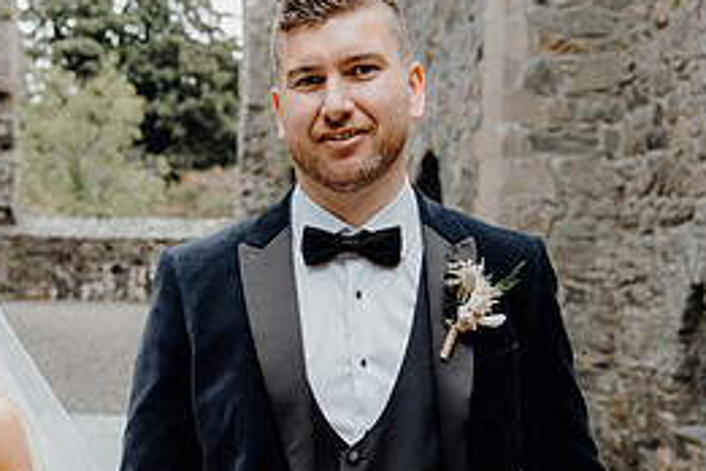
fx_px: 1353
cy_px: 402
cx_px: 187
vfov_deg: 19.5
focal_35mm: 69
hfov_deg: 28.9
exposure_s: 1/160
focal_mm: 31
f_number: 3.5
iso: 125
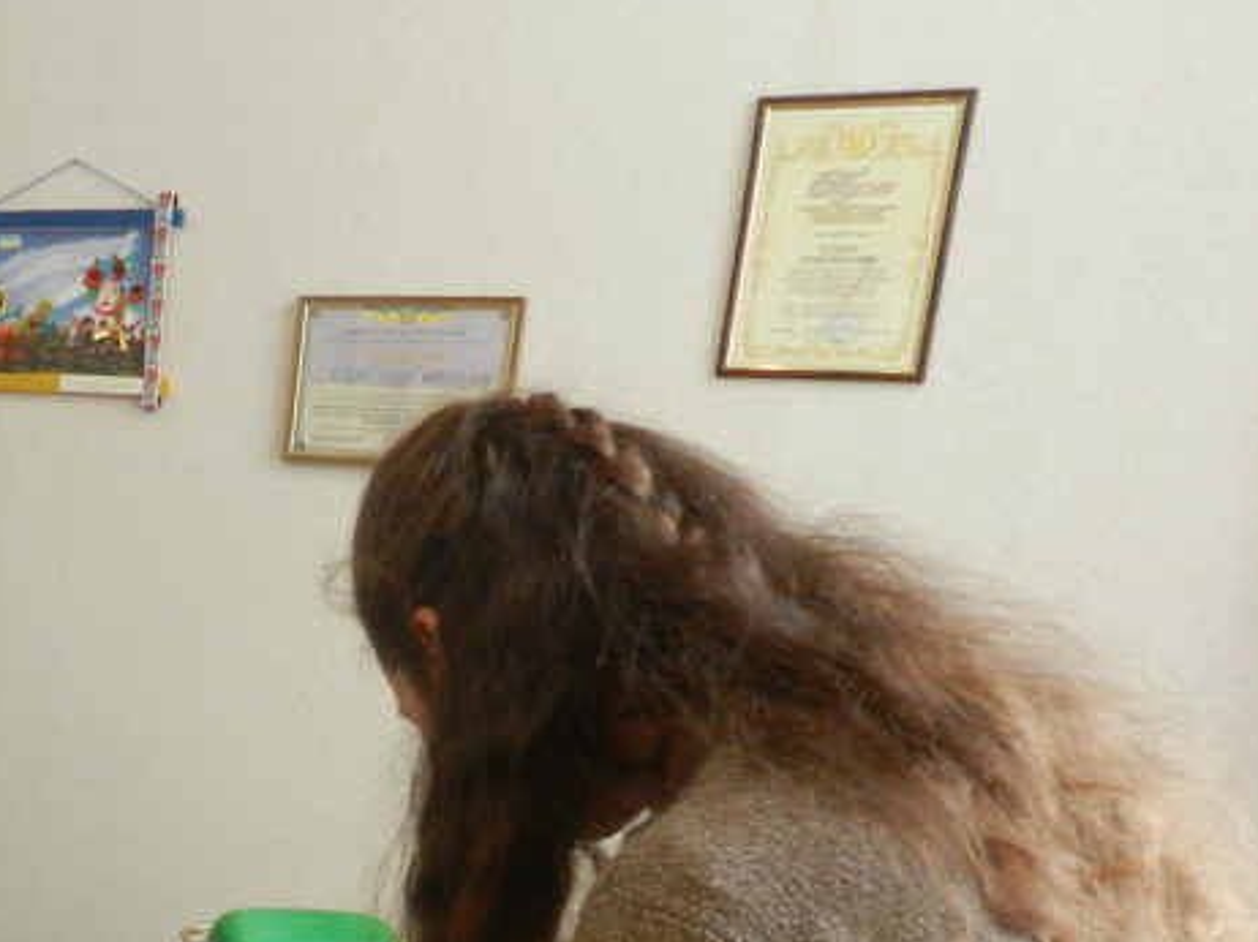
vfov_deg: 27.2
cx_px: -57
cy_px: 909
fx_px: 1852
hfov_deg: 33.6
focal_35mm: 51
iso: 280
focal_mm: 4
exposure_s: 1/30
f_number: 3.4
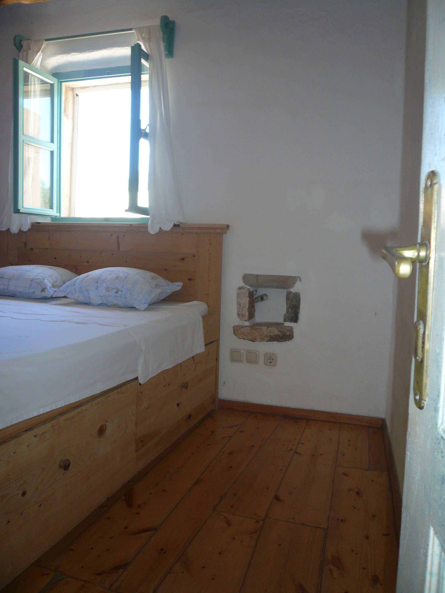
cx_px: 222
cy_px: 296
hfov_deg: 49.7
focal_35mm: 28
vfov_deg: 63.4
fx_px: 480
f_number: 2.8
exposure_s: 1/30
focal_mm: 4.6
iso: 100
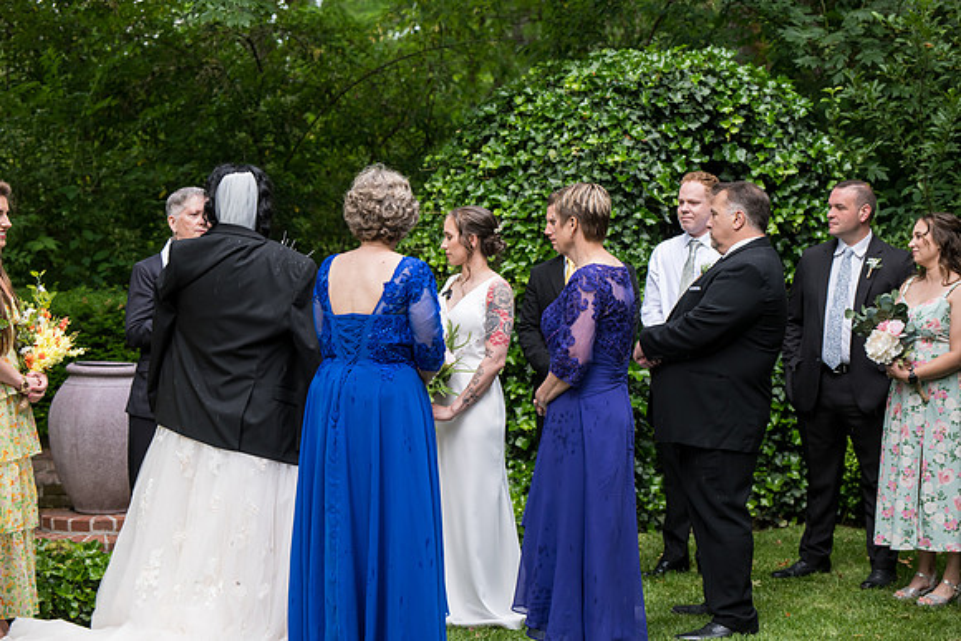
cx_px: 480
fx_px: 1869
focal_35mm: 70
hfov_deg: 28.8
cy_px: 320
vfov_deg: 19.5
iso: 500
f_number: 4
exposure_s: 1/400
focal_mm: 70
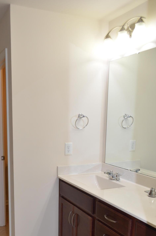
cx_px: 54
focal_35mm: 38
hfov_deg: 34.6
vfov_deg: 49.9
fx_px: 248
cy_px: 158
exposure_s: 1/100
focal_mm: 18
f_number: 5
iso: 400
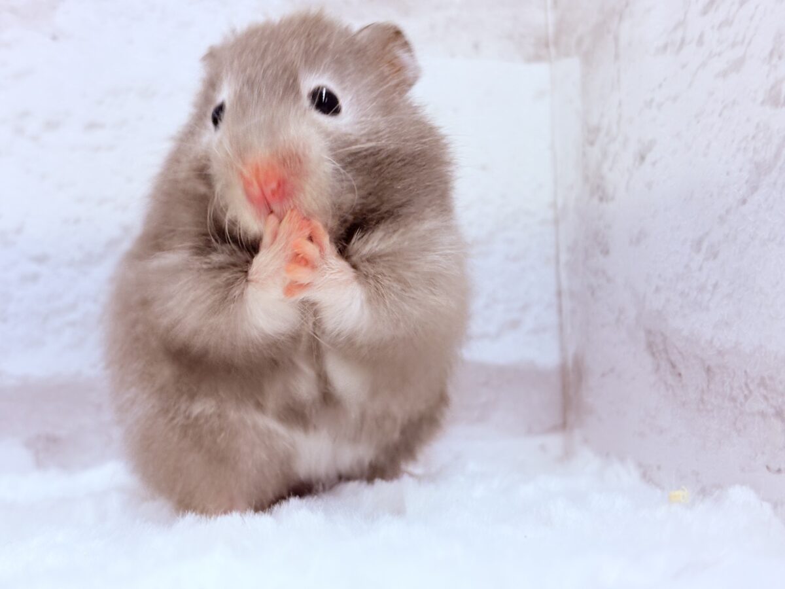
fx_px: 1179
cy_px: 294
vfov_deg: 28.0
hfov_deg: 36.8
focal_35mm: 52
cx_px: 392
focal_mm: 5.96
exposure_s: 1/50
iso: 80
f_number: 1.6
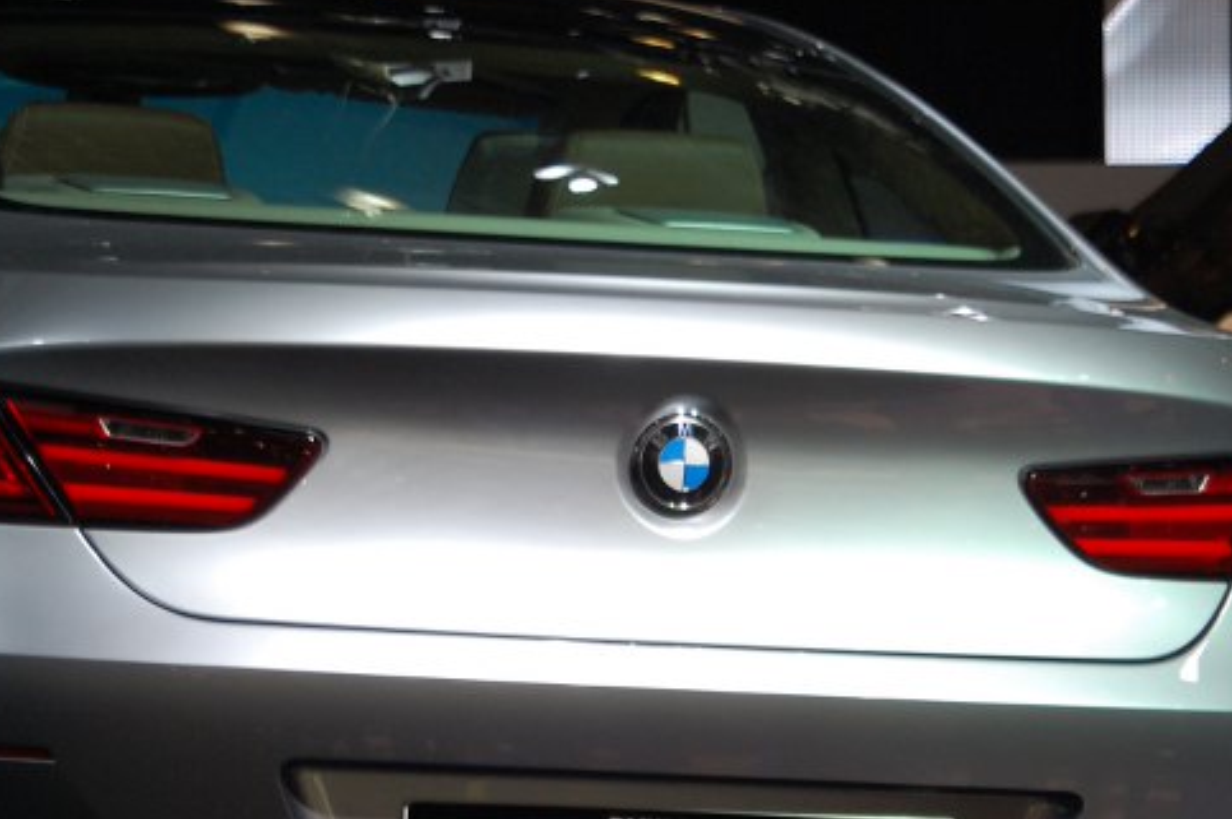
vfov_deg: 7.2
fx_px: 6530
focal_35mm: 191
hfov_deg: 10.7
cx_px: 253
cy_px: 670
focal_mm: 60
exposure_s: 1/160
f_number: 5.3
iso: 400
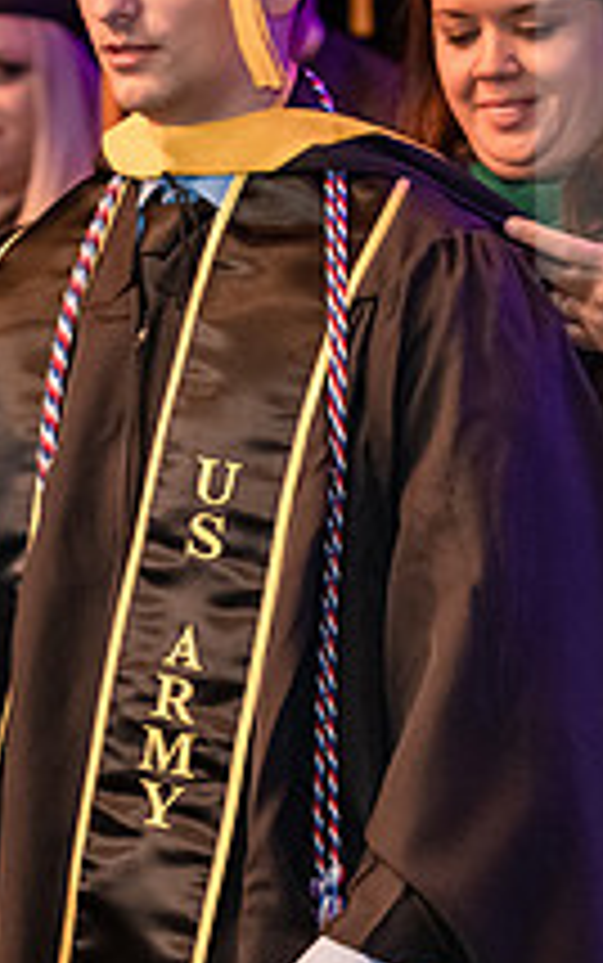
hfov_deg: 5.2
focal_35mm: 254
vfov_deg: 8.3
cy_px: 448
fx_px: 6670
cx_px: 400
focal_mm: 92
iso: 3200
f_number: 3.2
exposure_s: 1/200
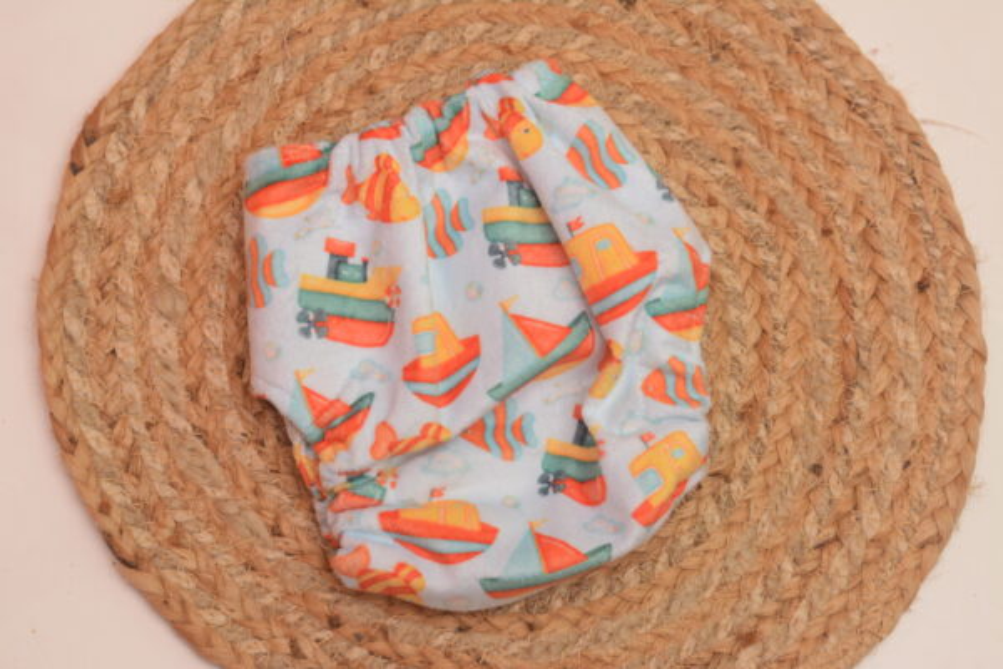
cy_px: 334
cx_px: 502
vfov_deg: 18.2
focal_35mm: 75
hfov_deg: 27.0
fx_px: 2089
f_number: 7.1
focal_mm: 50
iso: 100
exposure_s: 1/50
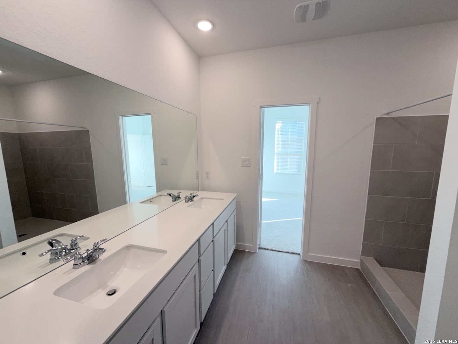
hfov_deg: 102.1
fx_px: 185
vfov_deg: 85.7
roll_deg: -0.4
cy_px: 172
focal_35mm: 14
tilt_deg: -7.8
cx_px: 229
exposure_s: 1/120
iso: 64
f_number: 2.2
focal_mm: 2.22
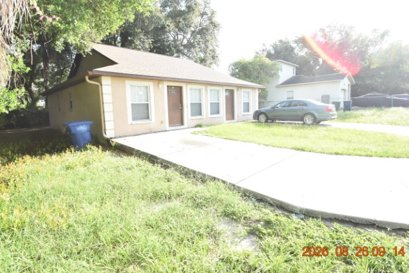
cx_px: 217
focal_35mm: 17
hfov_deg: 93.1
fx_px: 193
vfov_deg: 70.2
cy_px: 120
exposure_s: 1/250
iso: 400
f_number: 8
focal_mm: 10
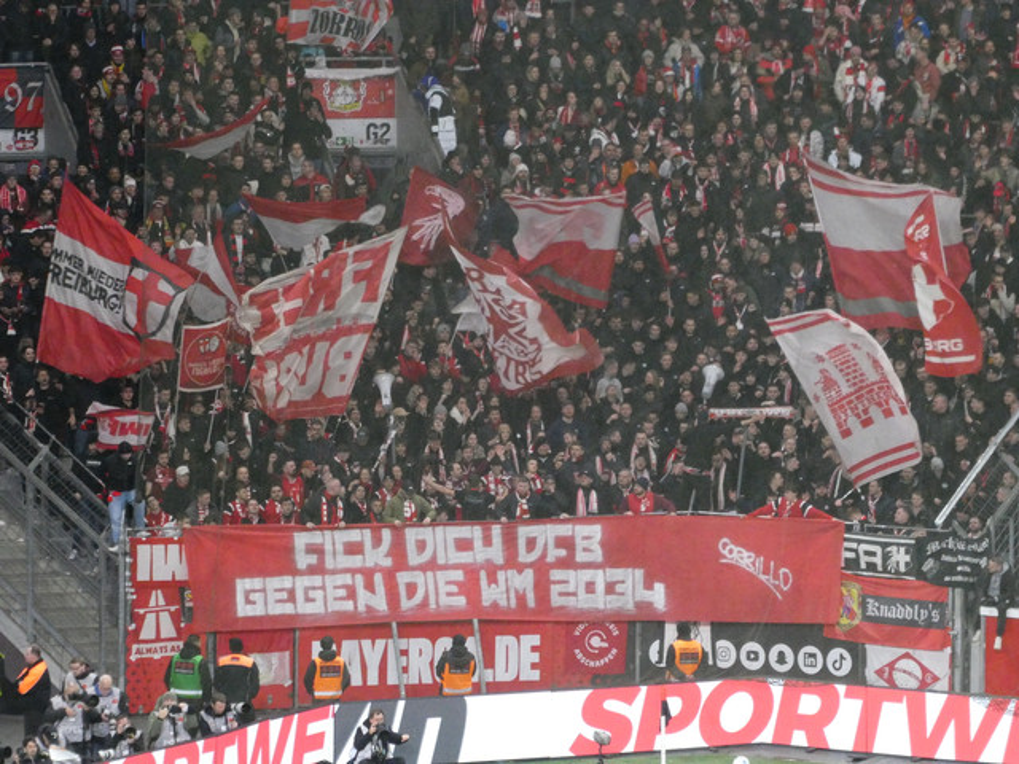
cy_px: 382
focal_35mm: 300
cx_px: 510
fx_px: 8831
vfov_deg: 5.0
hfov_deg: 6.6
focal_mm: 53.8
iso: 1000
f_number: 5.8
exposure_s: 1/125
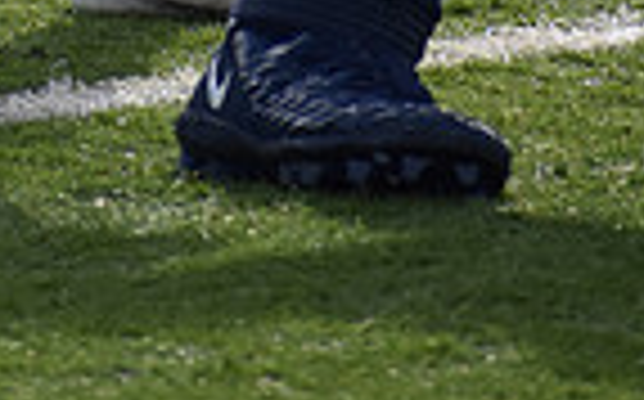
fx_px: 27172
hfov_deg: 1.4
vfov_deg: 0.8
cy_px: -827
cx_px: 92
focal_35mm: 1550
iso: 400
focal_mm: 250
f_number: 6
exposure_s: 1/1000
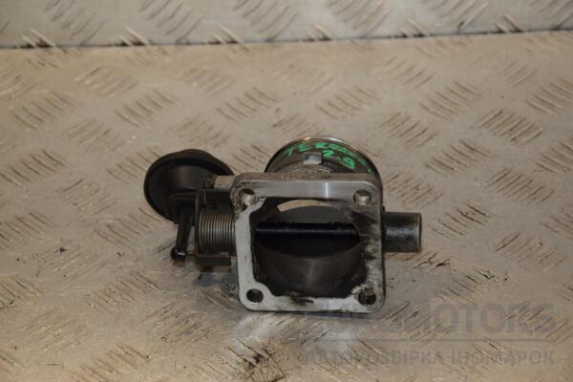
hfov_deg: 17.1
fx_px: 1910
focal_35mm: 120
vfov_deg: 11.4
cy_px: 191
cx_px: 286
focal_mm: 80
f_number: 6.3
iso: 800
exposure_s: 1/200
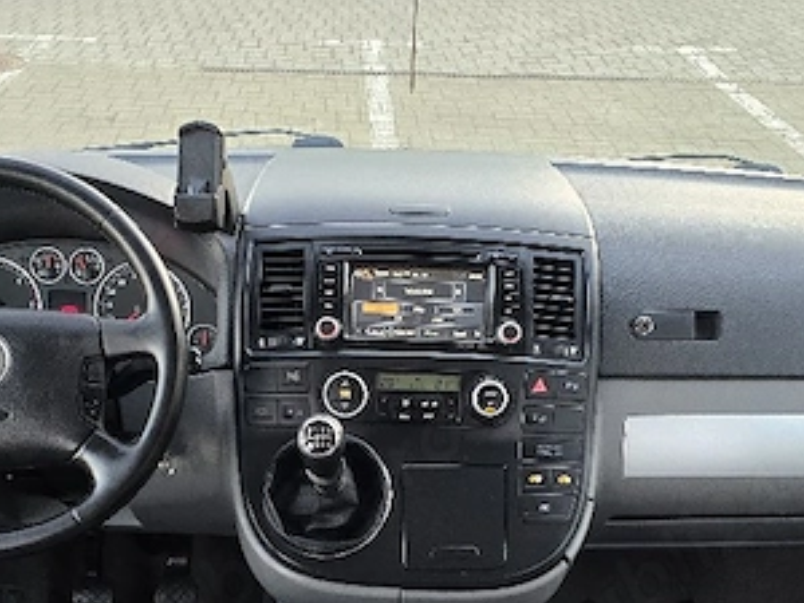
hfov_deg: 41.2
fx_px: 1068
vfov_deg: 30.0
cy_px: 555
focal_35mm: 46
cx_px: 397
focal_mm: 6.3
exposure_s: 1/101
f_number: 1.7
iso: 640
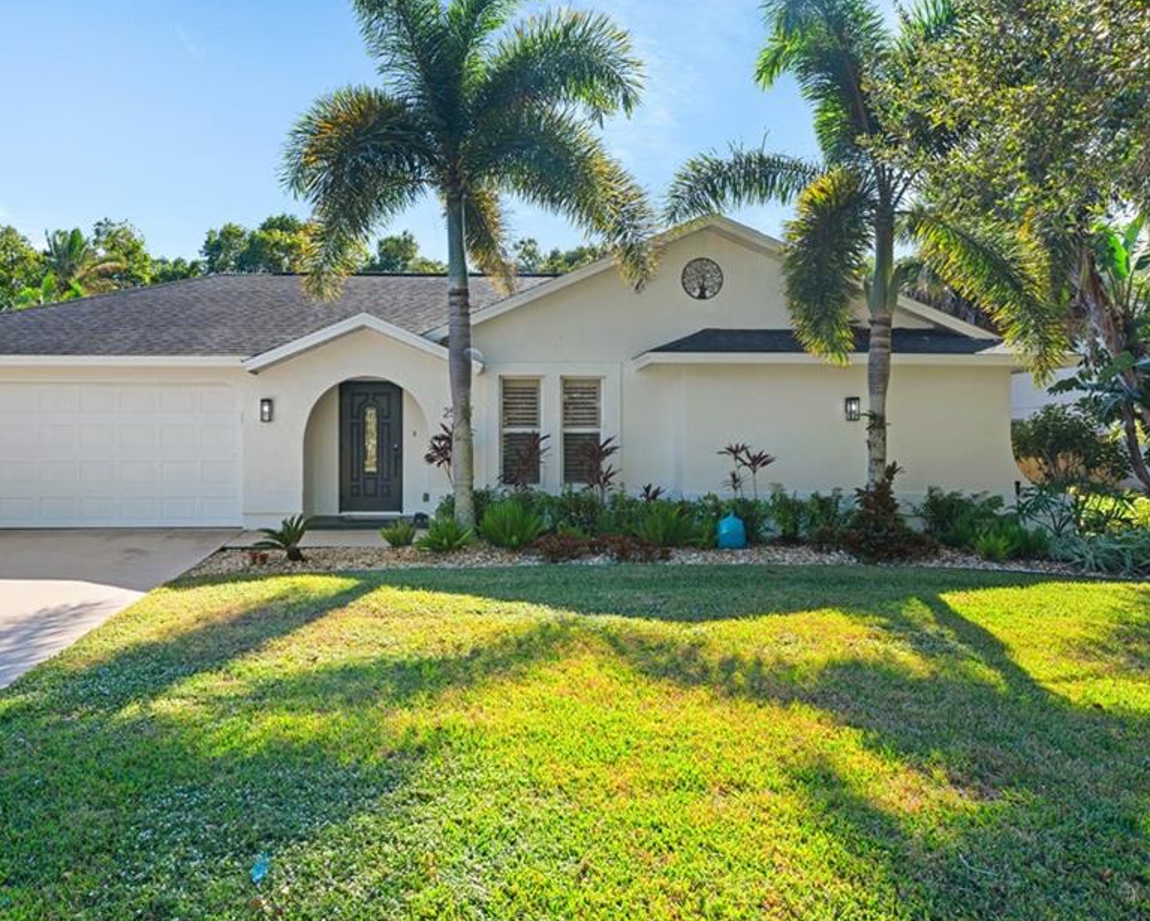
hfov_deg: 66.9
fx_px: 851
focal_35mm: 25
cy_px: 452
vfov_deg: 56.8
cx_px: 421
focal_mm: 20
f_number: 8
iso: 200
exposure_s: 1/80
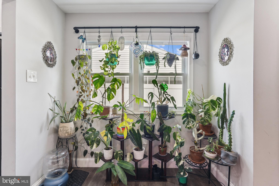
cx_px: 140
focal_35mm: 16
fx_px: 124
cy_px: 93
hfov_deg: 96.7
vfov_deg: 73.7
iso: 100
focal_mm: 16
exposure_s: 1/90
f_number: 8
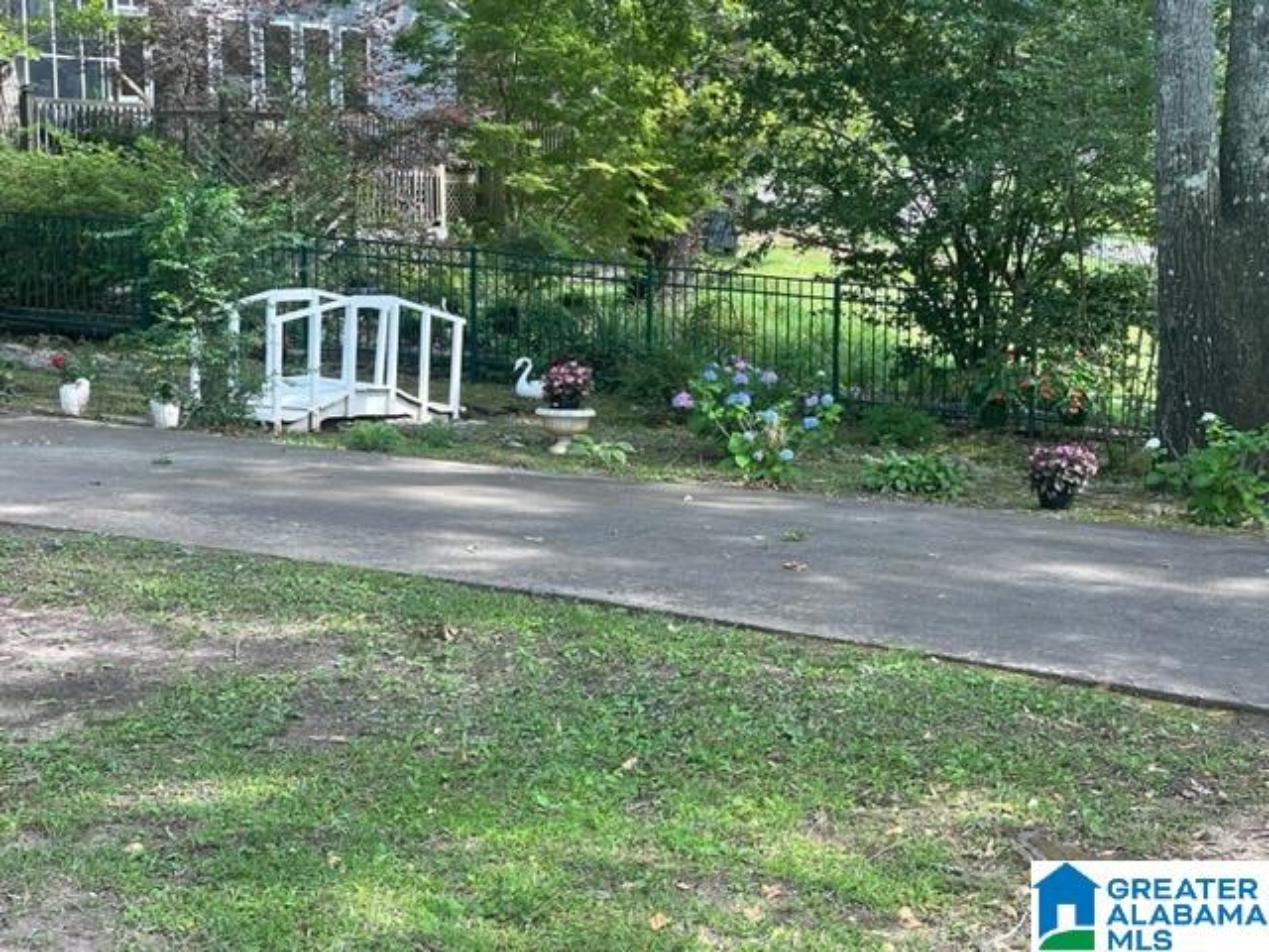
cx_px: 634
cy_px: 476
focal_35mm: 64
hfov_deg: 30.3
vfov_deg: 22.9
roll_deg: +0.1
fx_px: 2346
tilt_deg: -7.0
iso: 32
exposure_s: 1/99
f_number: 2.2
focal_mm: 7.5
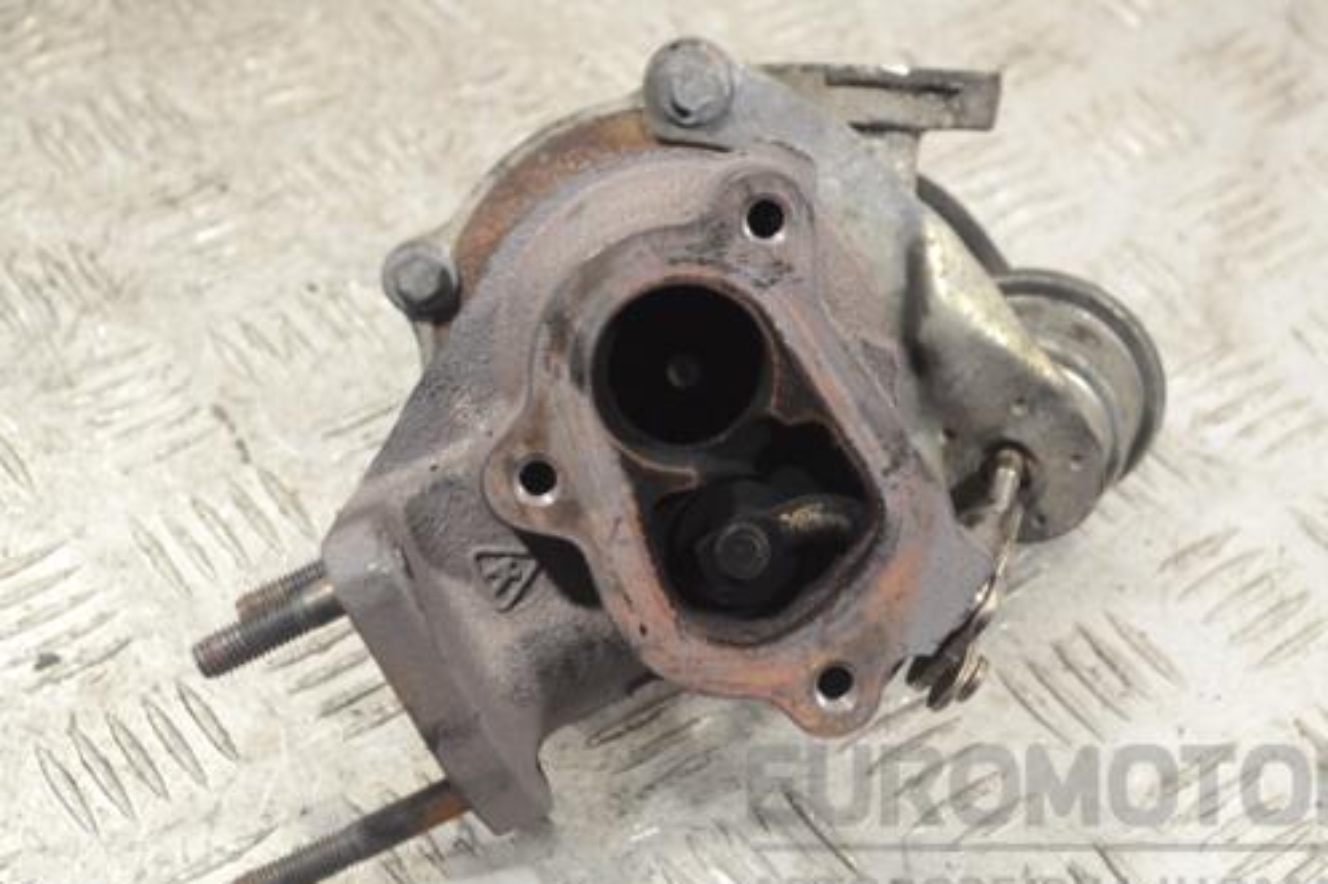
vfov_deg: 19.7
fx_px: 2544
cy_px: 429
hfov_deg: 29.3
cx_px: 696
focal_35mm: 69
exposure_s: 1/30
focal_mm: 38
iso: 360
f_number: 5
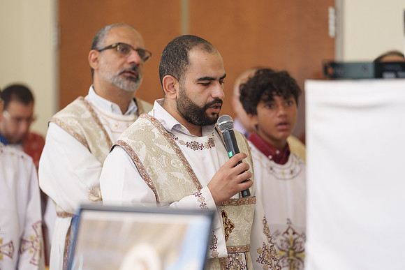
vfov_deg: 6.2
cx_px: 206
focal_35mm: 222
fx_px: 2496
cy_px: 145
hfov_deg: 9.3
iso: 1600
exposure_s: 1/160
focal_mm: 200
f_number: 2.8
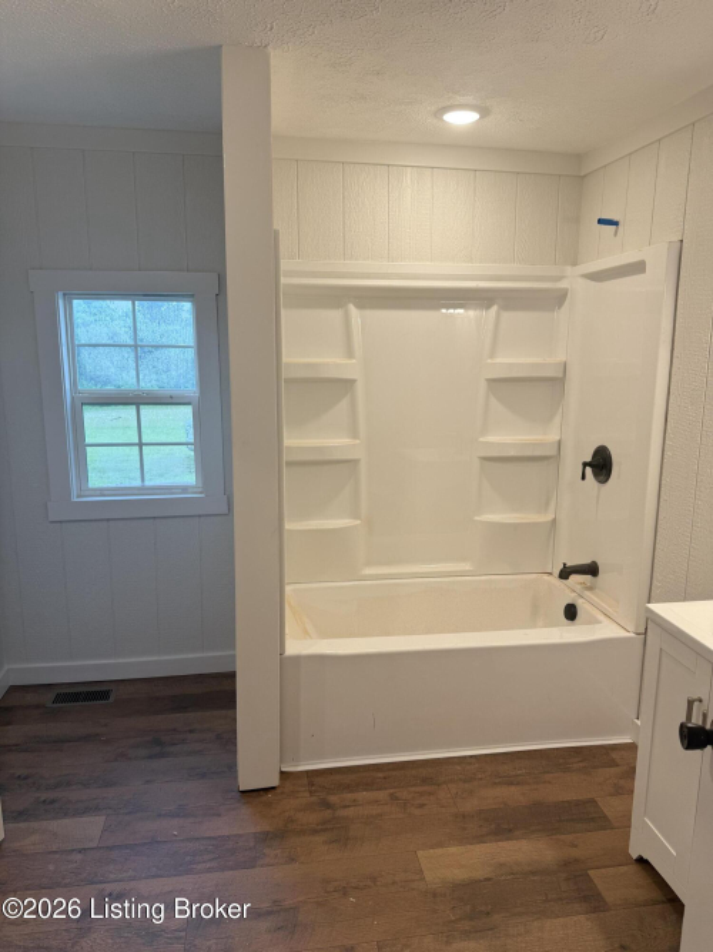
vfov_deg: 71.6
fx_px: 659
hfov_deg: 56.8
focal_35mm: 24
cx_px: 356
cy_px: 476
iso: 64
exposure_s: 1/120
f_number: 1.78
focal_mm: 6.76
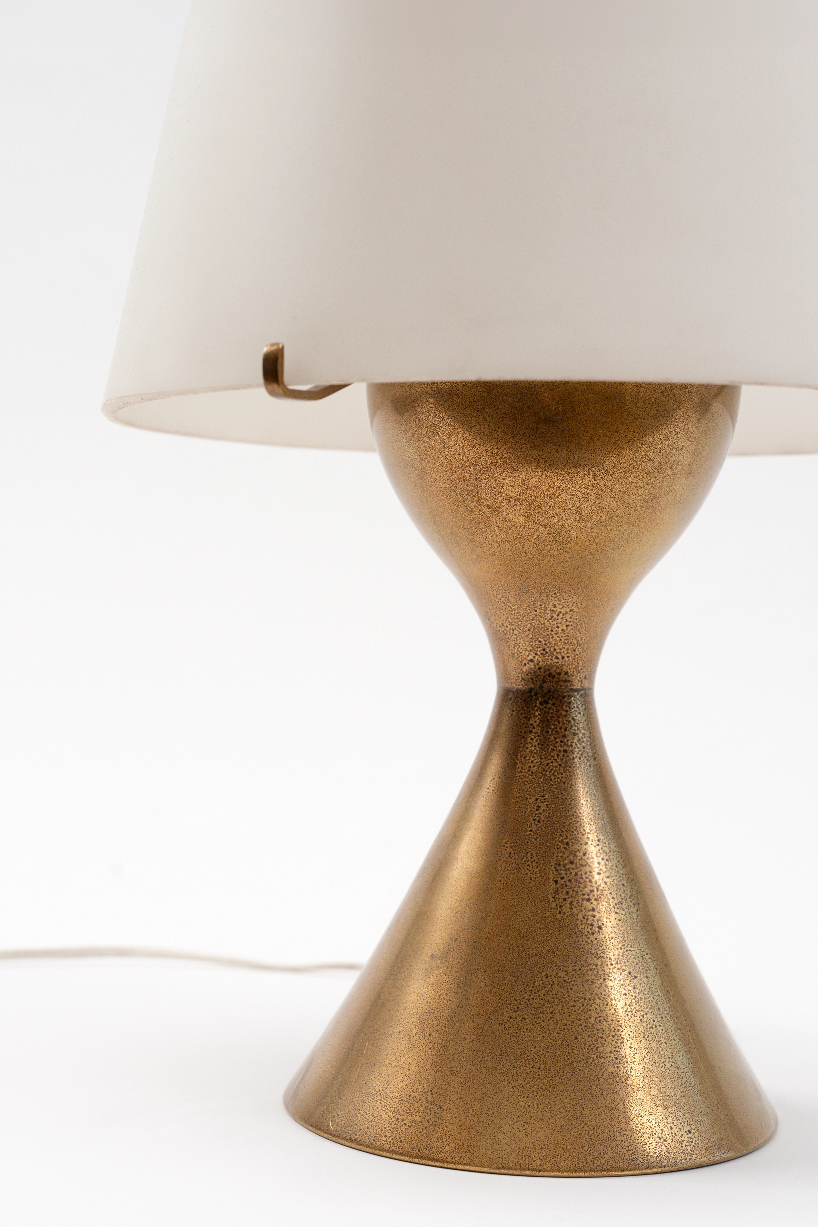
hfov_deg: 27.0
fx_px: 1704
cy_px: 614
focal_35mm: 50
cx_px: 409
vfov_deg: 39.6
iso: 250
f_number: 8
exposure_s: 1/250
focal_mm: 50
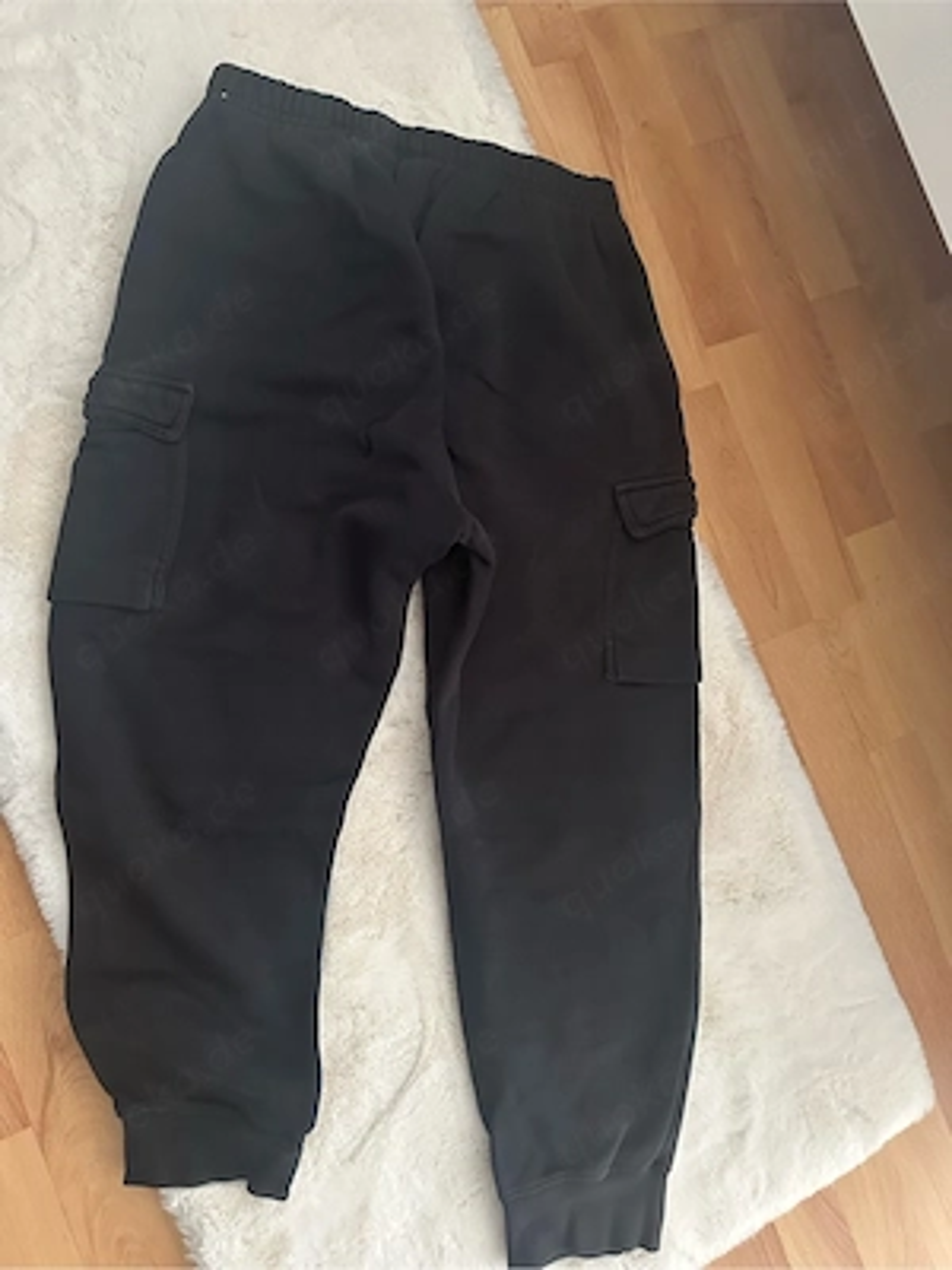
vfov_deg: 71.6
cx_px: 476
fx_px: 880
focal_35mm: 24
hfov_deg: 56.8
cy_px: 635
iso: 1000
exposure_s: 1/41
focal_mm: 6.86
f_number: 1.78
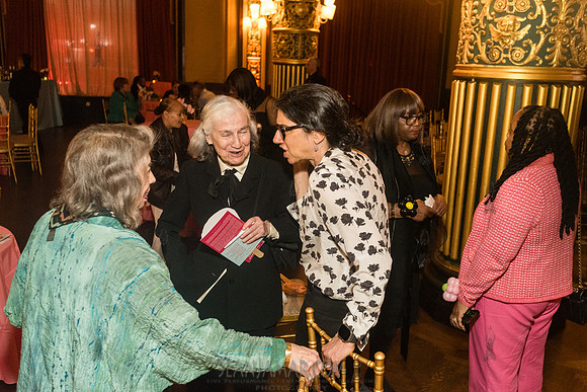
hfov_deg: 54.4
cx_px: 294
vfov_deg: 37.9
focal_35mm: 35
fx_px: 571
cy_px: 196
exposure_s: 1/200
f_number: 4
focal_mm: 35
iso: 6400
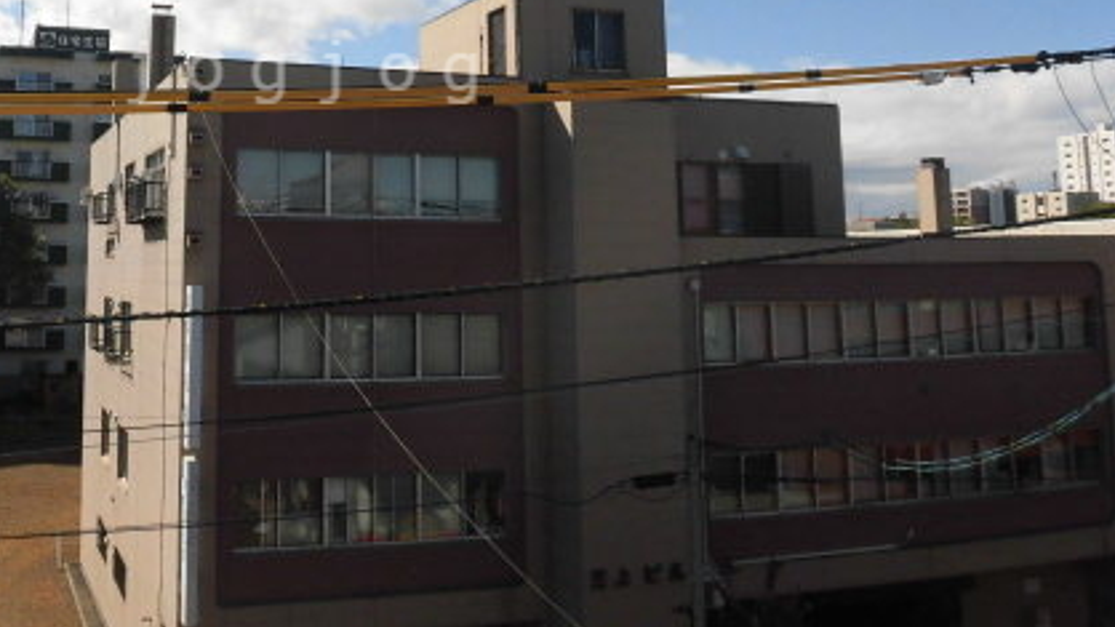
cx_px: 309
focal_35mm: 40
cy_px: 72
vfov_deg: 28.6
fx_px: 1182
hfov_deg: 48.9
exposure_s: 1/320
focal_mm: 4.3
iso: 100
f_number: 7.8
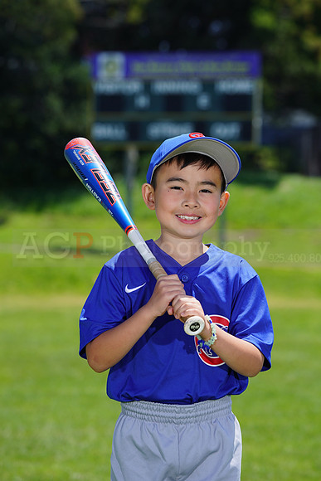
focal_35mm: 198
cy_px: 240
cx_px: 160
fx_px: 2646
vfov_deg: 10.4
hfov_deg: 6.9
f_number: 8
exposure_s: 1/250
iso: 100
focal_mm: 198
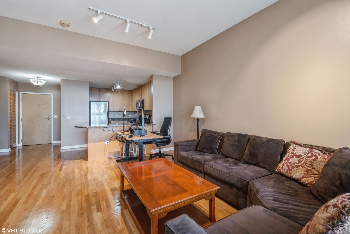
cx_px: 175
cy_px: 117
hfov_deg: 100.4
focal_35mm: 15
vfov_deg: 77.4
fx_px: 146
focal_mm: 15
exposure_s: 1.6
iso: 100
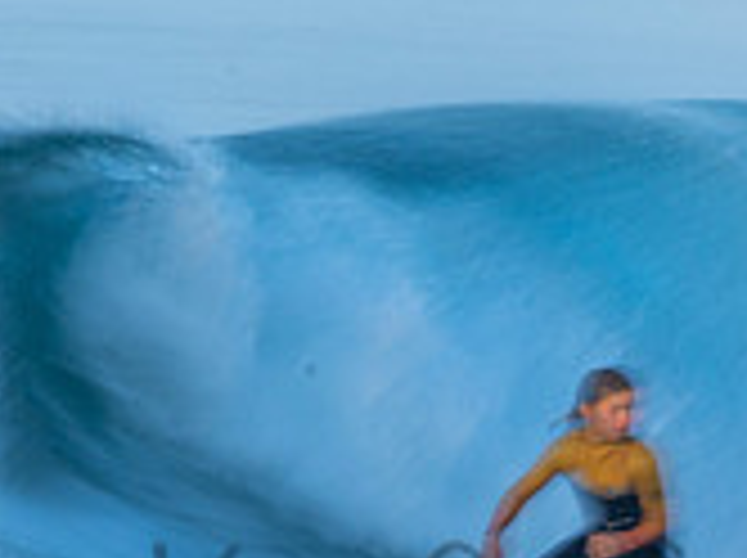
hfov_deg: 0.8
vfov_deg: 0.6
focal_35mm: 2522
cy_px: 574
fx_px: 54345
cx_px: 616
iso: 100
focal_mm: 500
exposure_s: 1/20
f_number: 22
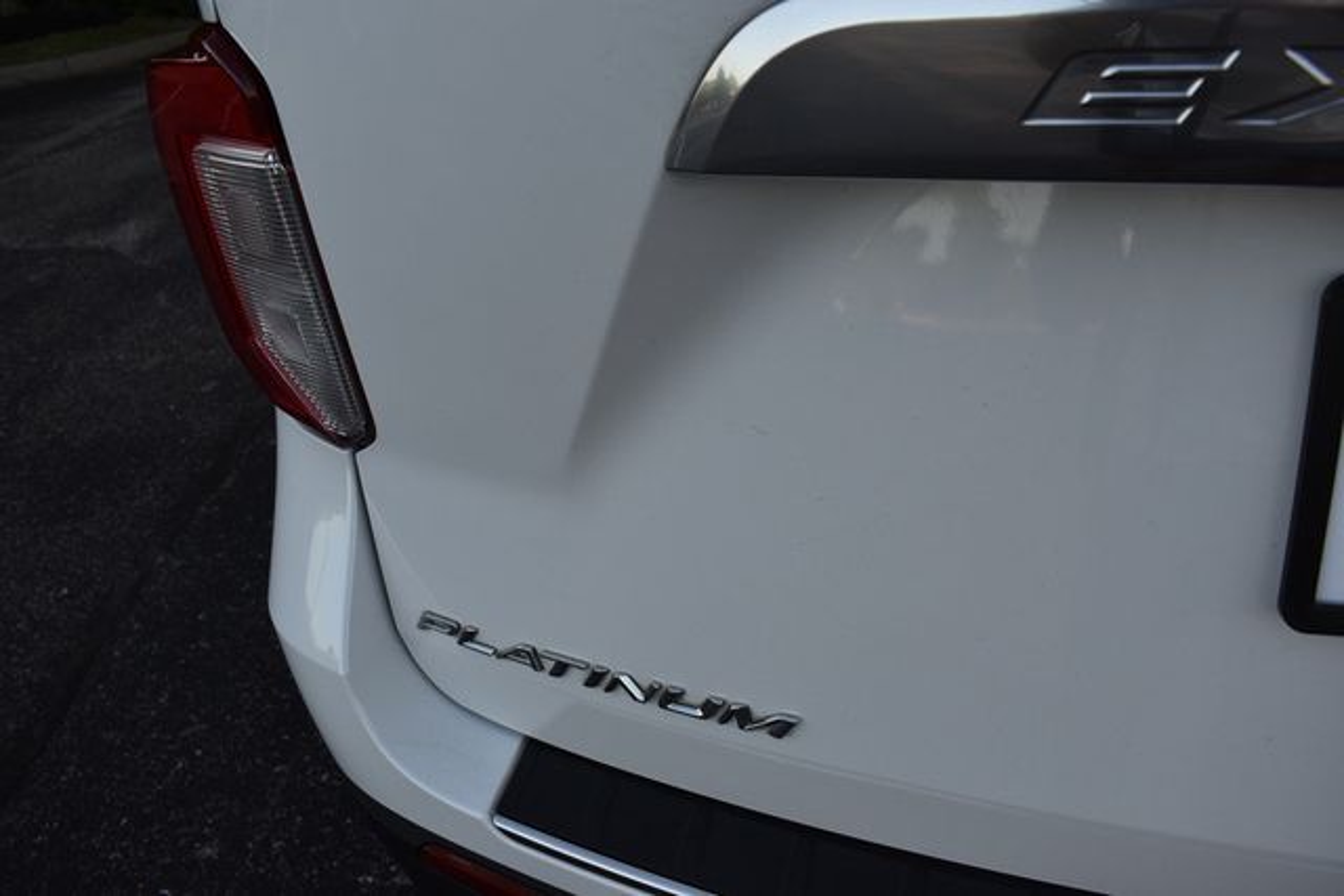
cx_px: 672
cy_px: 448
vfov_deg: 48.0
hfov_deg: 67.4
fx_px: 1008
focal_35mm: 27
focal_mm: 18
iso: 280
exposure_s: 1/250
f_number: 5.6
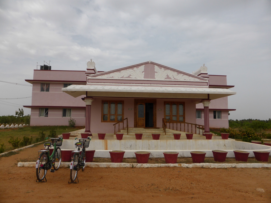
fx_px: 188
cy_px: 102
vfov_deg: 56.8
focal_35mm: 24
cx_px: 136
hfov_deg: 71.6
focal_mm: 4.3
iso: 100
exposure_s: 1/1600
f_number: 3.3
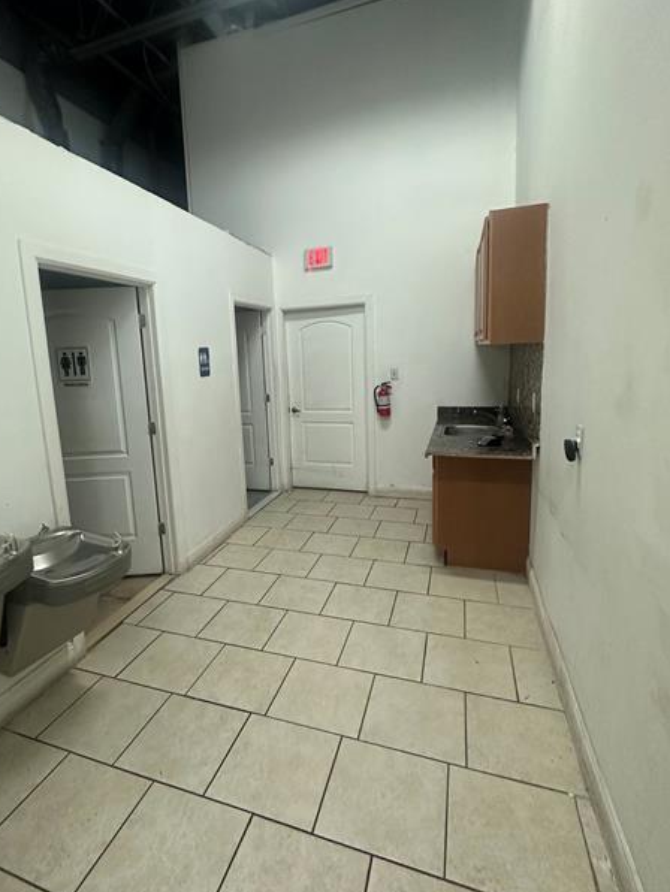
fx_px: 464
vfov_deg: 87.7
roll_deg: +2.1
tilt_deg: -8.2
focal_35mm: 18
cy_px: 424
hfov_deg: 71.3
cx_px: 289
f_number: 2.2
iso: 400
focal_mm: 2.22
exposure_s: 1/60
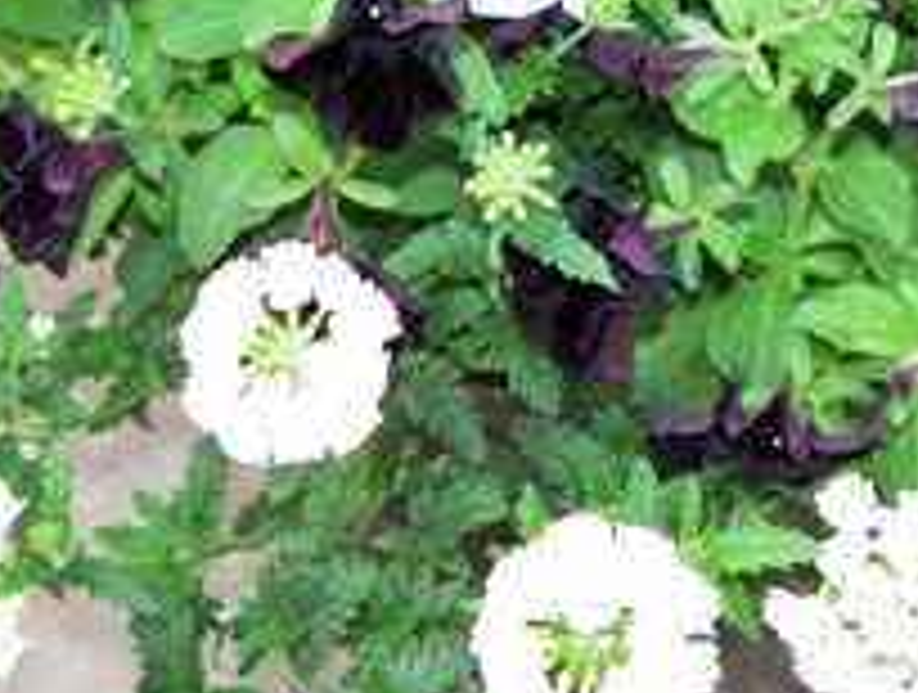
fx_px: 1967
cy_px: 119
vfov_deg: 19.7
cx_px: 556
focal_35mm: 74
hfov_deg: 26.2
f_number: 2.8
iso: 80
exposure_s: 1/60
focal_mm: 6.3
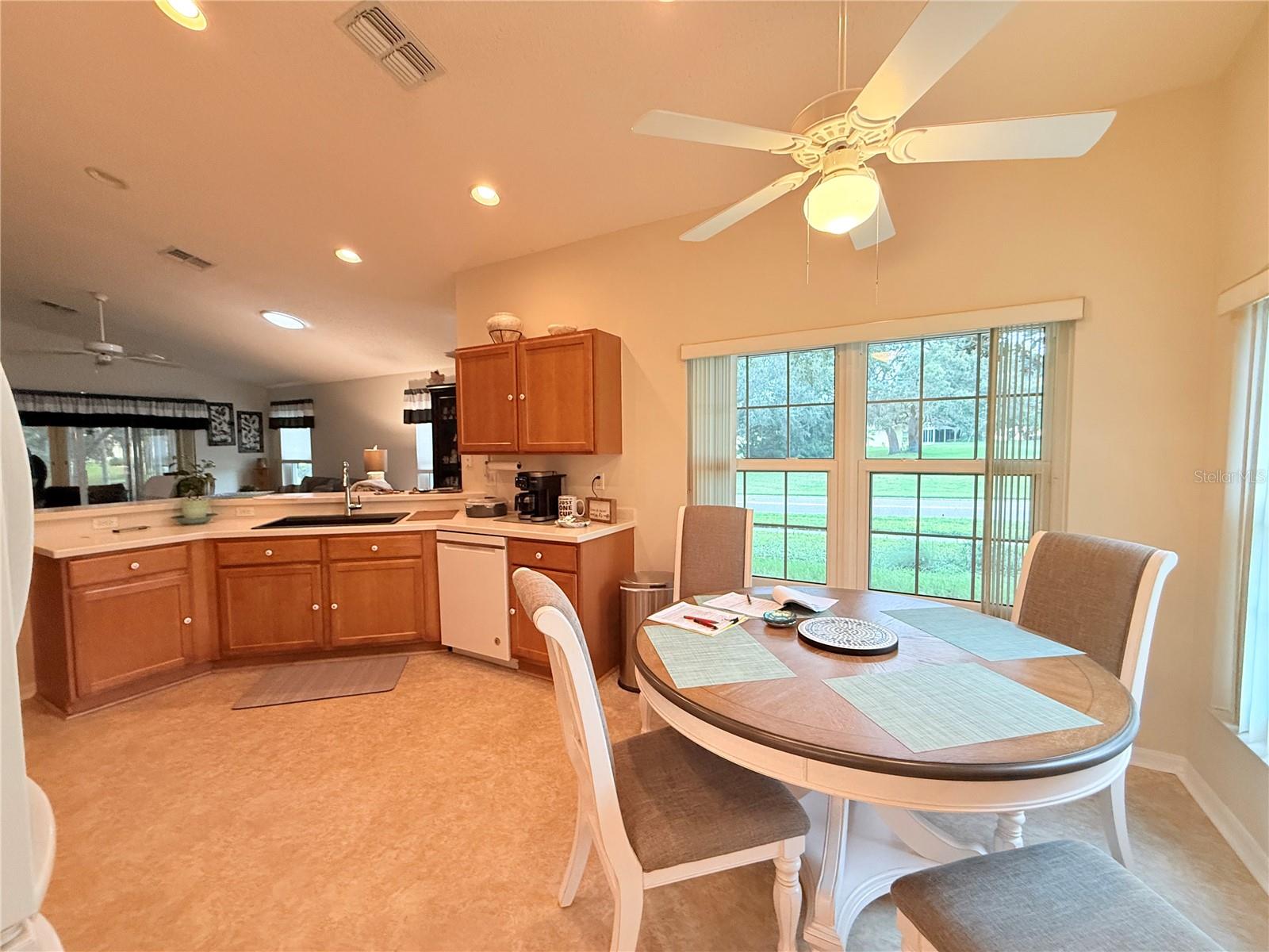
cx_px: 634
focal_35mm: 14
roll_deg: +0.2
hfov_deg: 102.1
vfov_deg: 85.7
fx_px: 513
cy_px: 476
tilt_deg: -3.2
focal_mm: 2.22
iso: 320
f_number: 2.2
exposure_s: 1/120
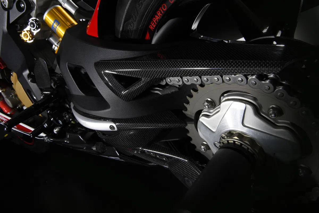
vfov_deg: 41.1
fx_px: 284
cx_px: 160
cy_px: 106
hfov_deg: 58.7
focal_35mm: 32
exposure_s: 1/160
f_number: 22
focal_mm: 32
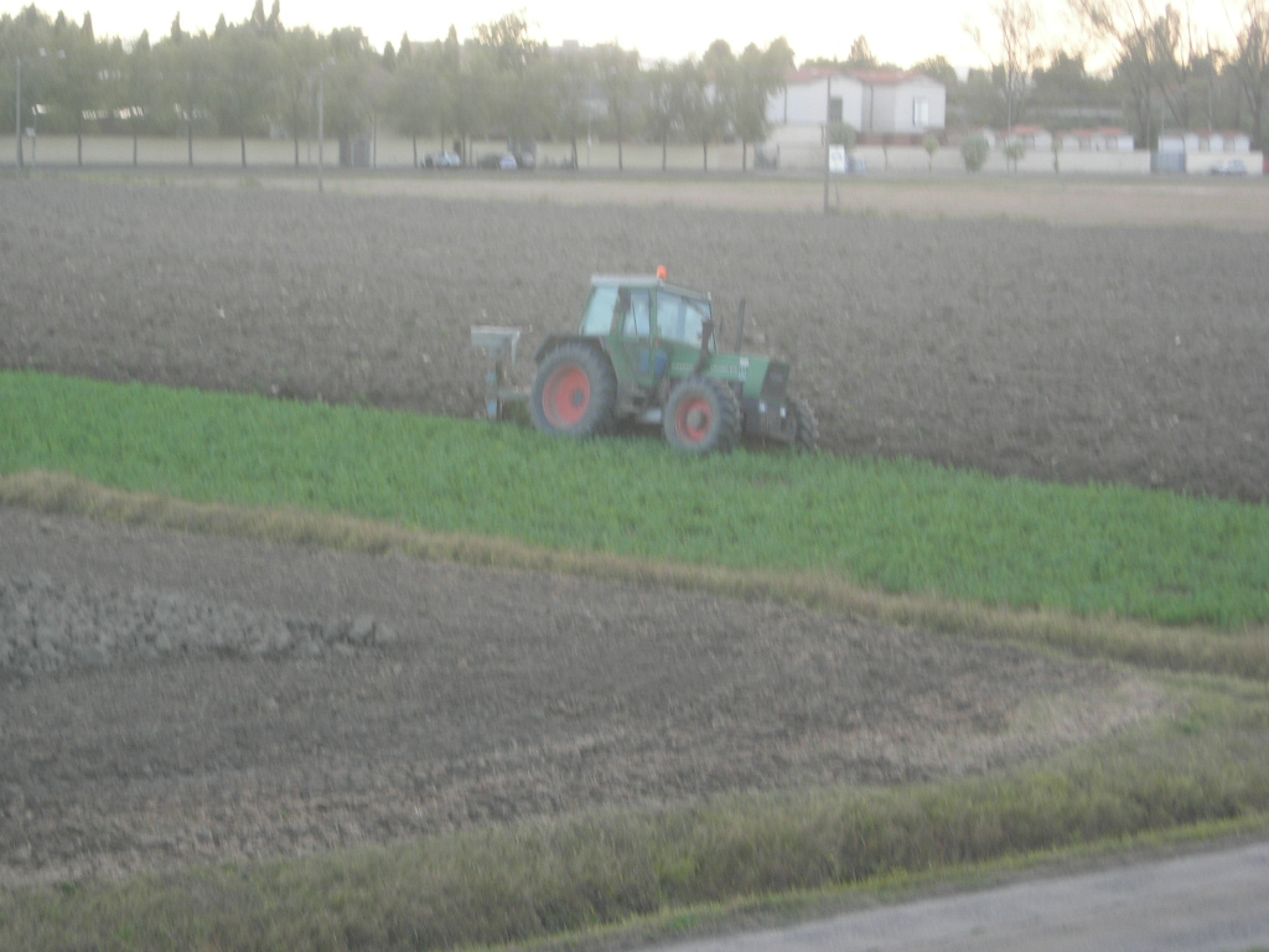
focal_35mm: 113
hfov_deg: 17.4
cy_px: 476
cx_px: 634
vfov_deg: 13.1
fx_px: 4143
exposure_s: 1/65.3
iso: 64
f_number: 4.9
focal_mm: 23.4
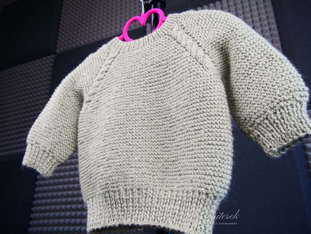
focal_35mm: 30
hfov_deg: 60.0
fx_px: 270
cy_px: 117
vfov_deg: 46.8
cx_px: 156
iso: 320
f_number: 5
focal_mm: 15
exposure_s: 1/60
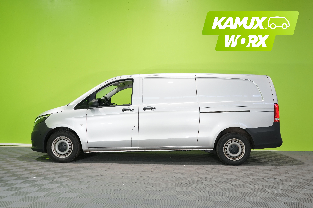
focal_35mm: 32
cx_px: 156
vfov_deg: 41.1
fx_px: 278
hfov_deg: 58.7
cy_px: 104
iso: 800
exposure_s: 1/30
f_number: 5.6
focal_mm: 32
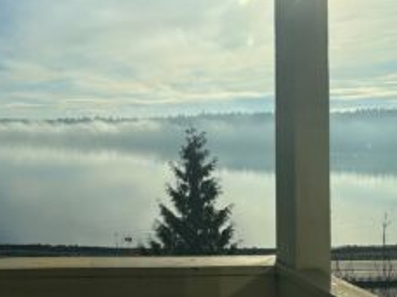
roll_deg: -0.9
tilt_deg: +1.2
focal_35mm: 42
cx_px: 52
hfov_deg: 41.8
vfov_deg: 34.1
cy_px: 115
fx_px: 481
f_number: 1.78
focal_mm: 6.86
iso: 80
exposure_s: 1/12048
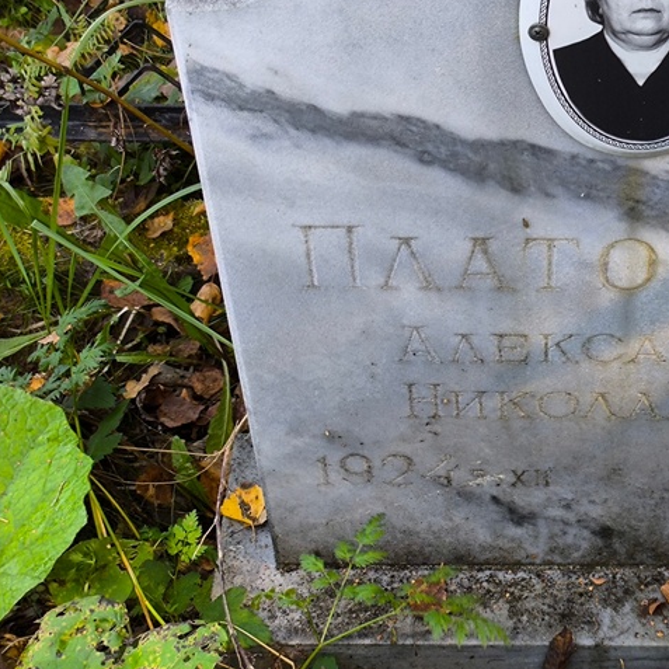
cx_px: 553
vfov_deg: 23.4
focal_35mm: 74
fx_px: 1618
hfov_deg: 23.0
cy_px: 348
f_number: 1.7
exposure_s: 1/120
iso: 64
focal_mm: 4.71
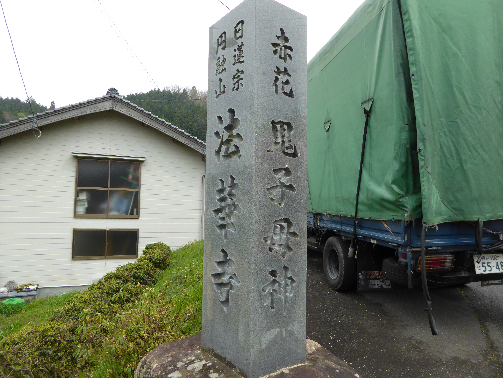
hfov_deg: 69.4
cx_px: 252
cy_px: 189
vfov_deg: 54.9
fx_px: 363
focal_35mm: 25
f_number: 3.3
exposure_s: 1/320
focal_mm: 4.3
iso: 100
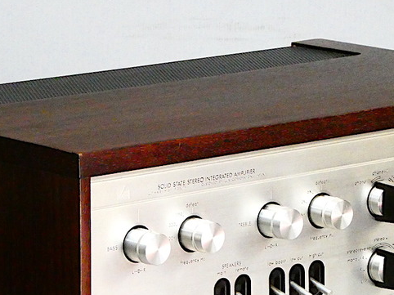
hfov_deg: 7.4
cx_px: 199
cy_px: 200
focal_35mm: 269
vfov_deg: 5.5
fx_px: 3060
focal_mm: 24.2
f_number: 5.6
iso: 1600
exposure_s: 1/80
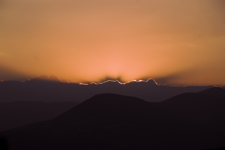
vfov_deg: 8.7
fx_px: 984
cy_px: 75
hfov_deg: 13.0
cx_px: 112
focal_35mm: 158
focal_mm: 105
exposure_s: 1/1600
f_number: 8
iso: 400
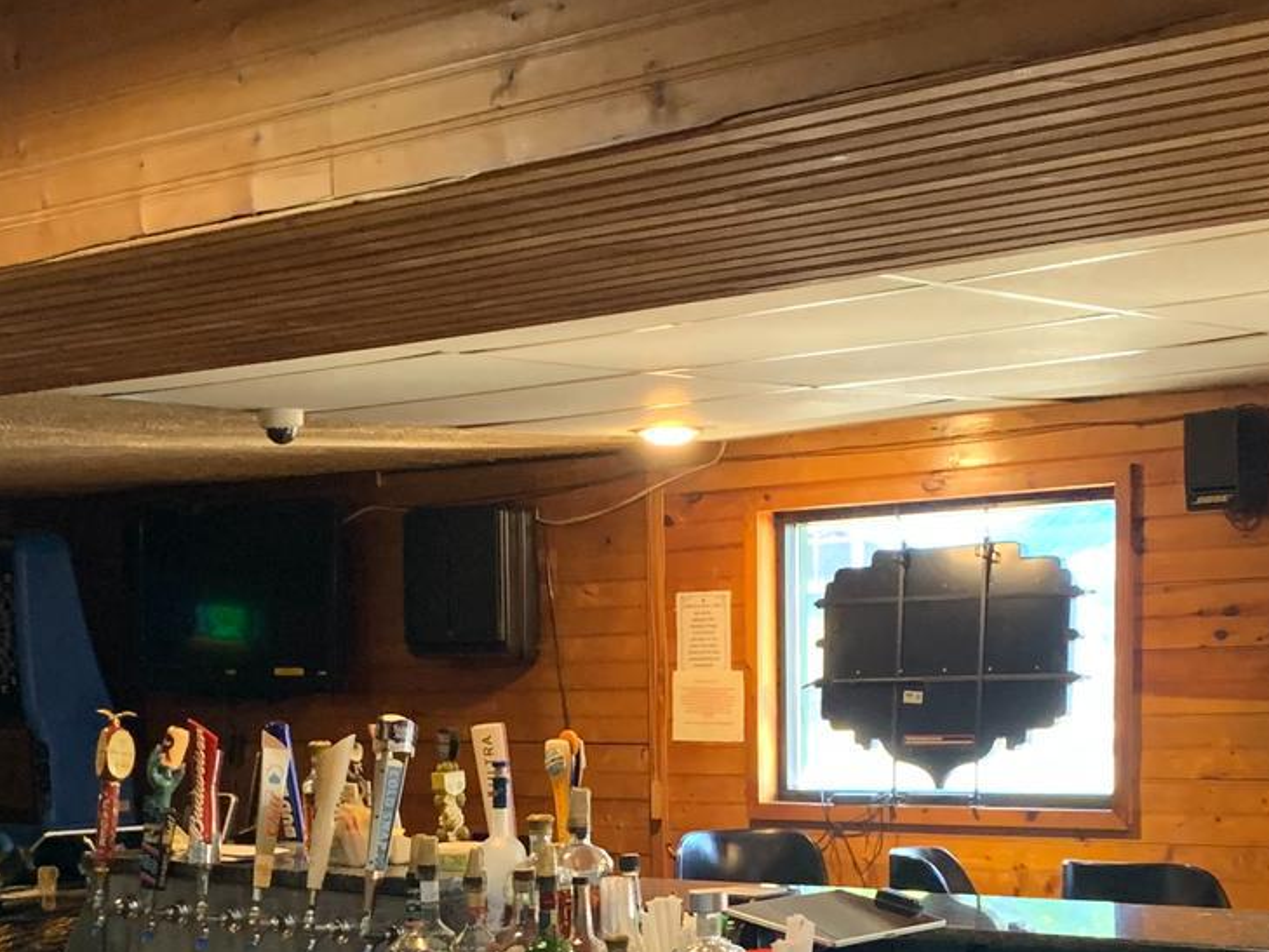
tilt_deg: -5.4
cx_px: 627
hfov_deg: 26.7
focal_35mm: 73
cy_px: 905
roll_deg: +2.0
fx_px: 2677
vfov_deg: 19.7
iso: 400
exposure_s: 1/40
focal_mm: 4.25
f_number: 1.8
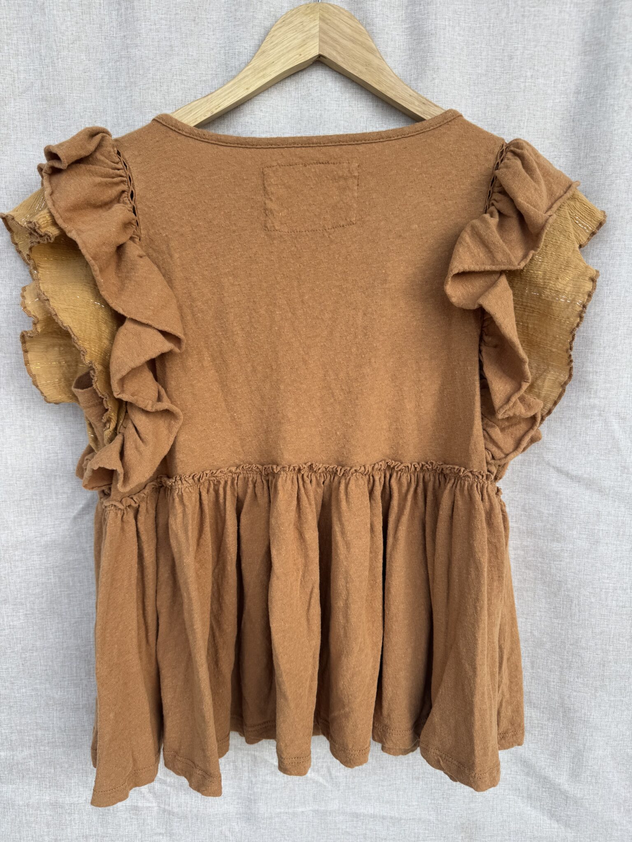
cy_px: 421
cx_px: 316
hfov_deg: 56.8
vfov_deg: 71.6
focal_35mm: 24
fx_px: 584
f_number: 1.78
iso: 80
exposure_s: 1/567
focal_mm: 6.76
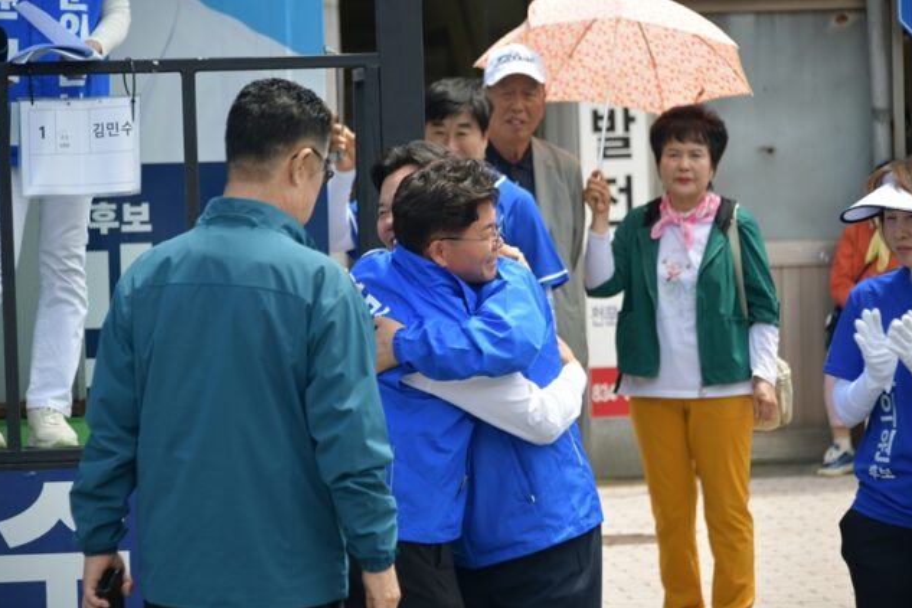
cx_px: 454
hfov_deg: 11.3
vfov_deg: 7.5
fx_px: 4610
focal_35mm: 182
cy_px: 305
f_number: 5.6
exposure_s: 1/250
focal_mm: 180
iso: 160
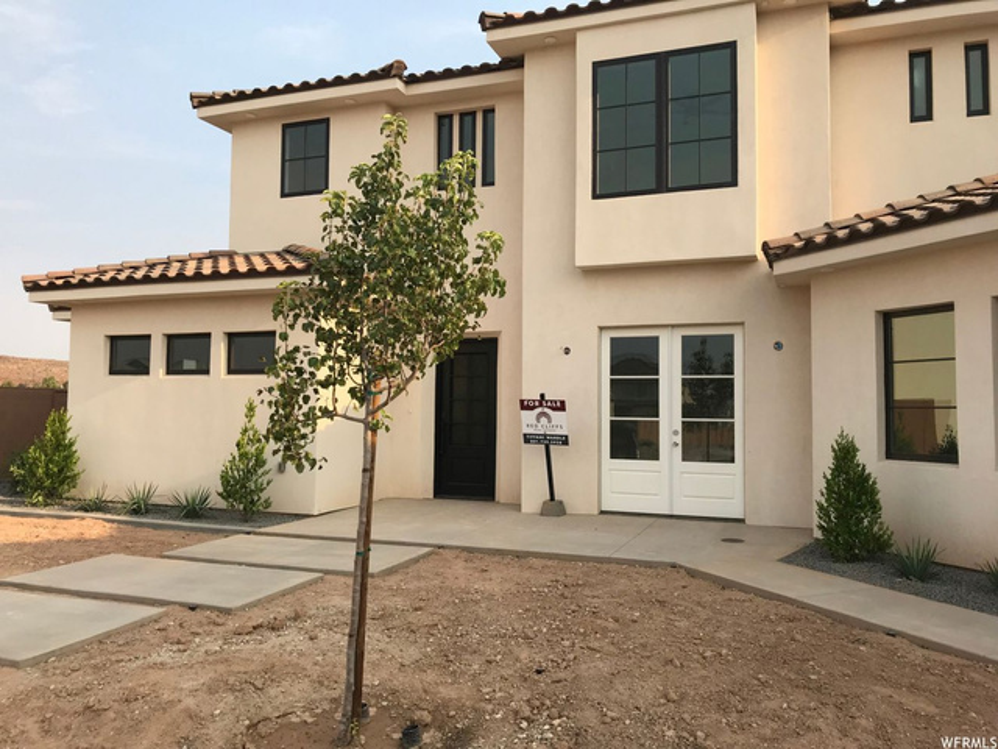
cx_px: 499
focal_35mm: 28
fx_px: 807
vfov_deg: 49.7
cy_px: 374
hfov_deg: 63.4
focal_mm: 3.99
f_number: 1.8
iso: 20
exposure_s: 1/1168
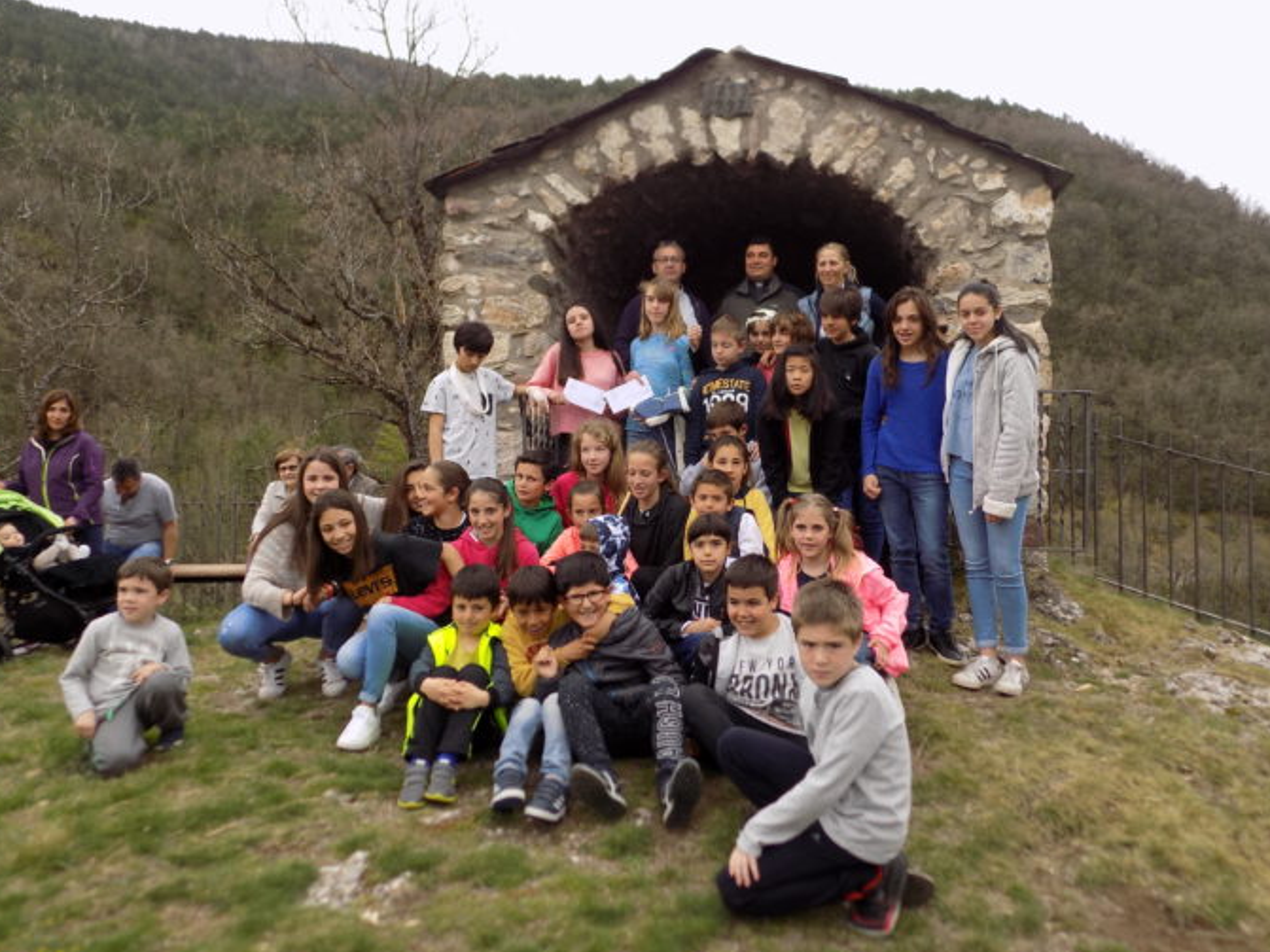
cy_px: 460
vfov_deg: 49.7
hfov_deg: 63.5
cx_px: 632
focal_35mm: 28
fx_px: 1027
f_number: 3.2
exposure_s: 1/125
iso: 80
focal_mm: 4.8
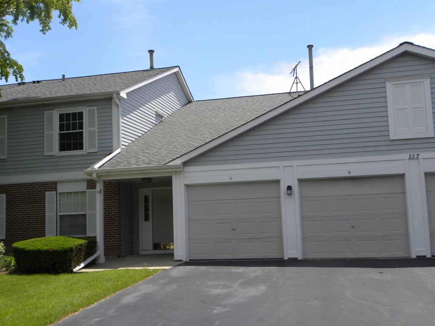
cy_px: 163
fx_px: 515
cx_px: 218
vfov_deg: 35.1
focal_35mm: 41
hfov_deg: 45.8
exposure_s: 1/277
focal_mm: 7.3
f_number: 5.6
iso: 64
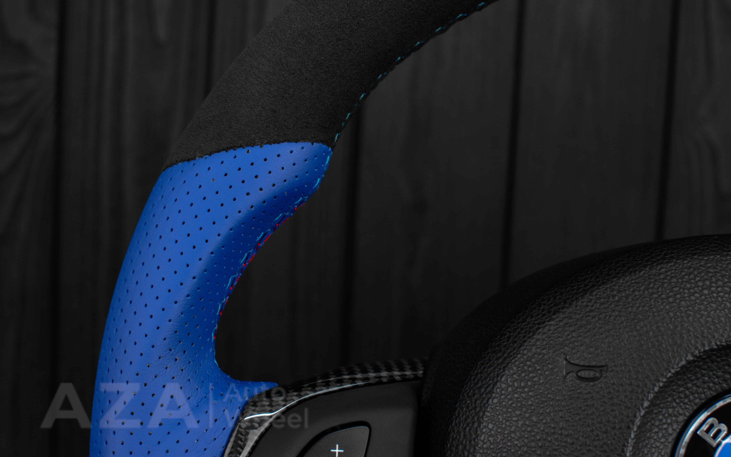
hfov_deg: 37.2
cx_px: 369
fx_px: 1086
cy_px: 241
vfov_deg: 23.7
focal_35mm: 55
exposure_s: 1/125
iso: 500
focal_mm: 35
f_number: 6.3
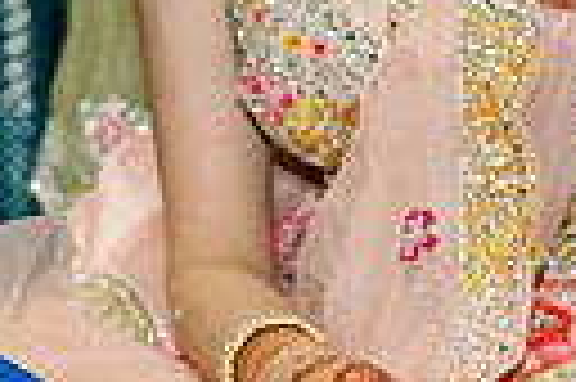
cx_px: 1156
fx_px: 3452
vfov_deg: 6.3
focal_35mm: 216
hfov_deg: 9.0
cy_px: -151
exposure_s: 1/250
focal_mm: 46
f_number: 2.8
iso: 500
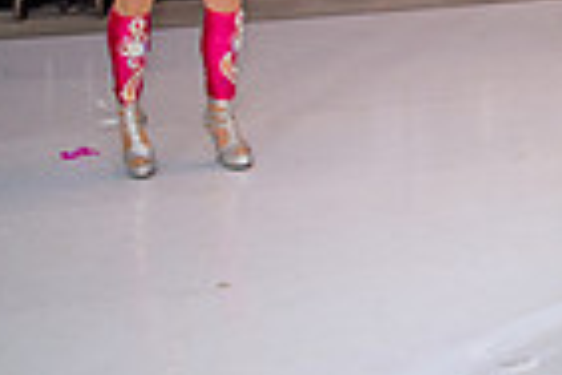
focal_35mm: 99
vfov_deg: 13.2
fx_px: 1545
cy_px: -166
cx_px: 1068
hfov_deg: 16.5
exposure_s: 1/160
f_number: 2.8
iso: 1000
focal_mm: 24
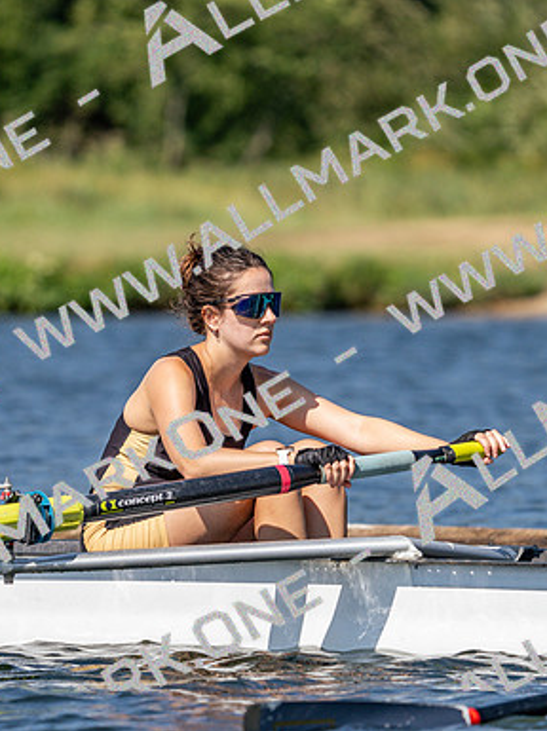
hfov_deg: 3.0
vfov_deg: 4.0
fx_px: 10531
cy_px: 366
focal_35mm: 499
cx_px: 249
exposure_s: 1/2000
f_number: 6.3
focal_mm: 344
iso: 250
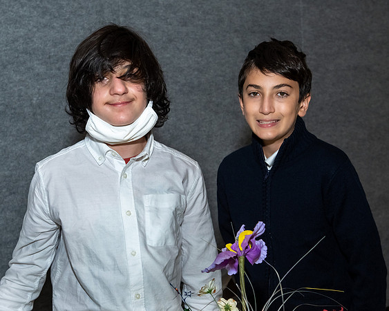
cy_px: 159
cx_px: 164
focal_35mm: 66
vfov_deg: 23.0
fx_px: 765
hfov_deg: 28.5
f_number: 5.6
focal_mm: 32
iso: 500
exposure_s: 1/250
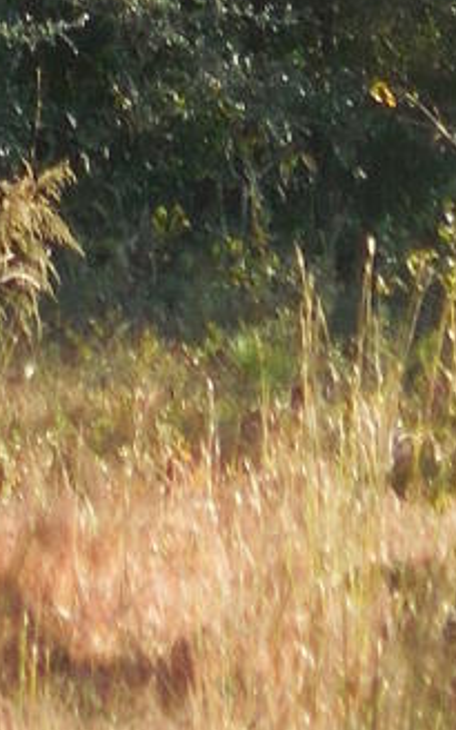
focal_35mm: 1105
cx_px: -532
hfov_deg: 1.2
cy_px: -1157
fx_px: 21972
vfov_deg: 1.9
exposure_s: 1/100
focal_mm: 30.7
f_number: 5.5
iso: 125
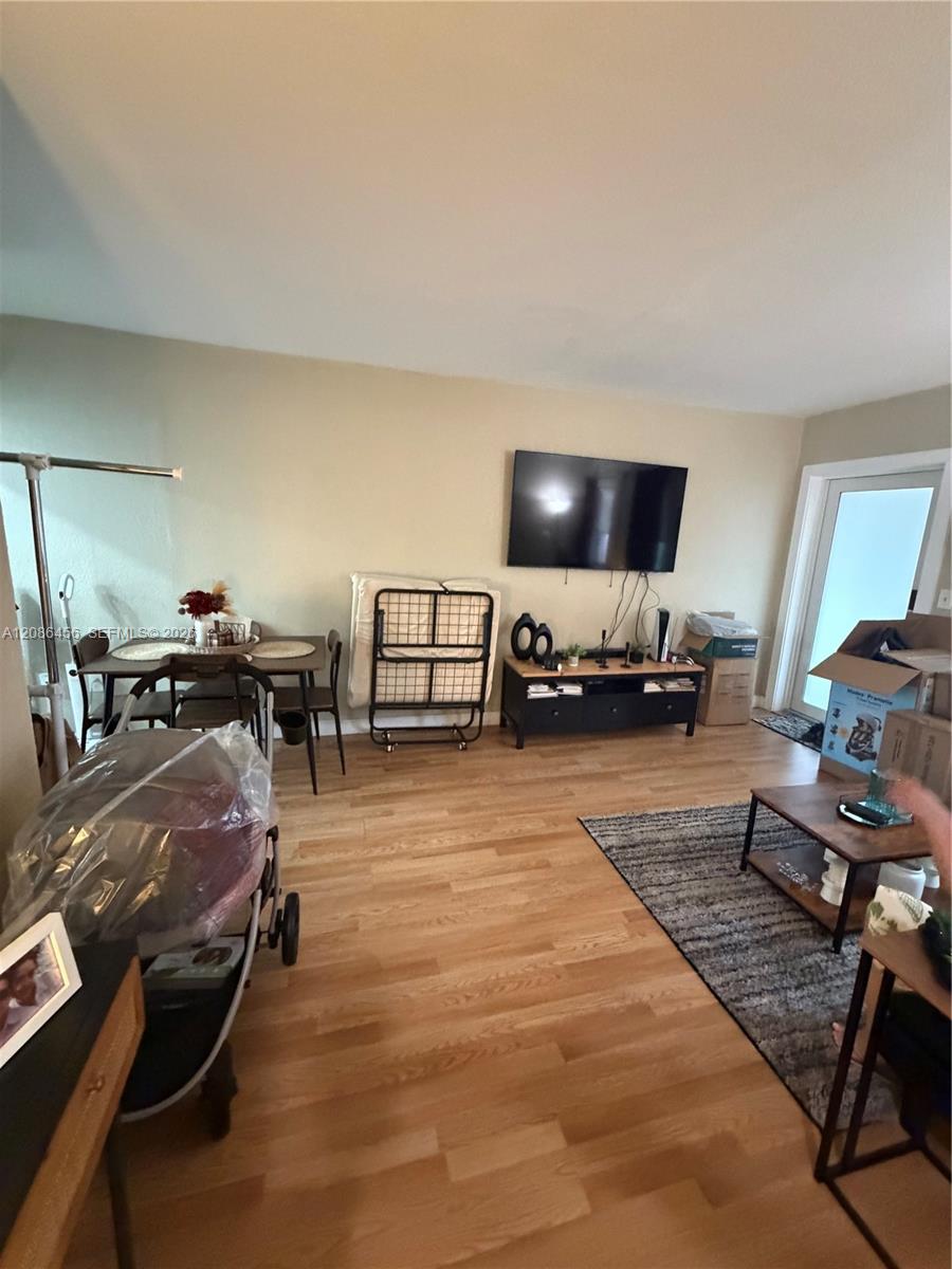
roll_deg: -3.0
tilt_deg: -10.0
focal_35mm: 14
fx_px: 513
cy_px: 634
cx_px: 476
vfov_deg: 102.1
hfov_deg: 85.7
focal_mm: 2.22
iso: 1250
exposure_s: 1/60
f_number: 2.2
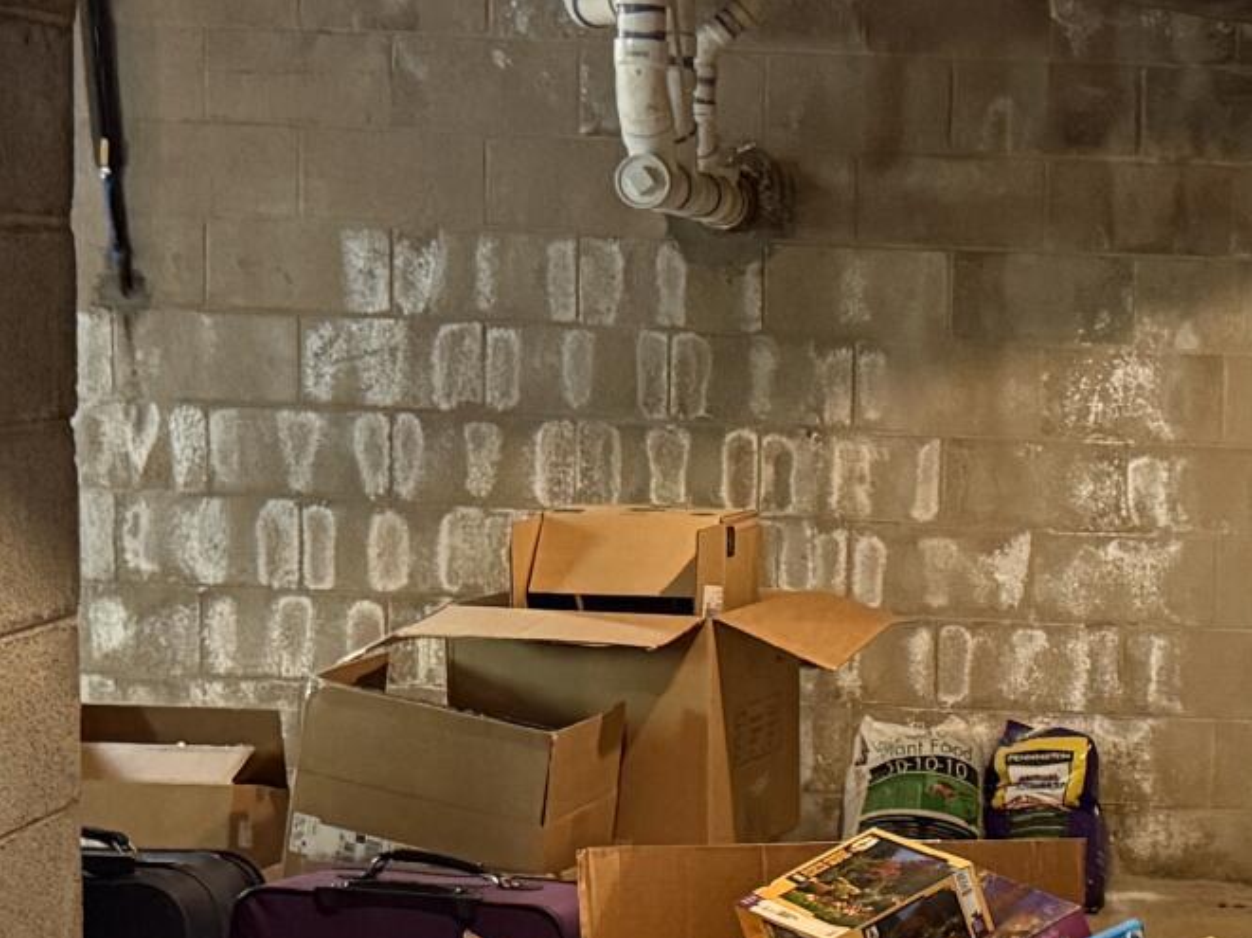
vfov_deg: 13.5
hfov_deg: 17.7
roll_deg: -3.3
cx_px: 1233
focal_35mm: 109
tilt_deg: -6.6
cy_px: 764
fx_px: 3940
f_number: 1.78
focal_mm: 6.76
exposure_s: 1/40
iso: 800
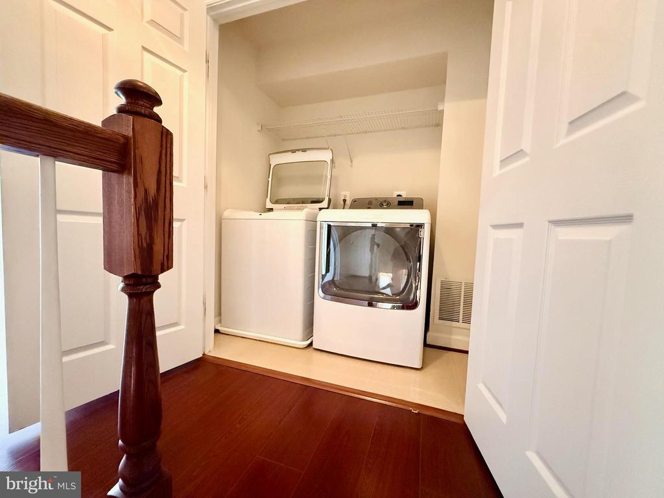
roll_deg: -2.5
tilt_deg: -2.9
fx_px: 269
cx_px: 332
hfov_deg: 102.1
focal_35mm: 14
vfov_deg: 85.7
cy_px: 249
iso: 1250
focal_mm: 2.22
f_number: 2.2
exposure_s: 1/60
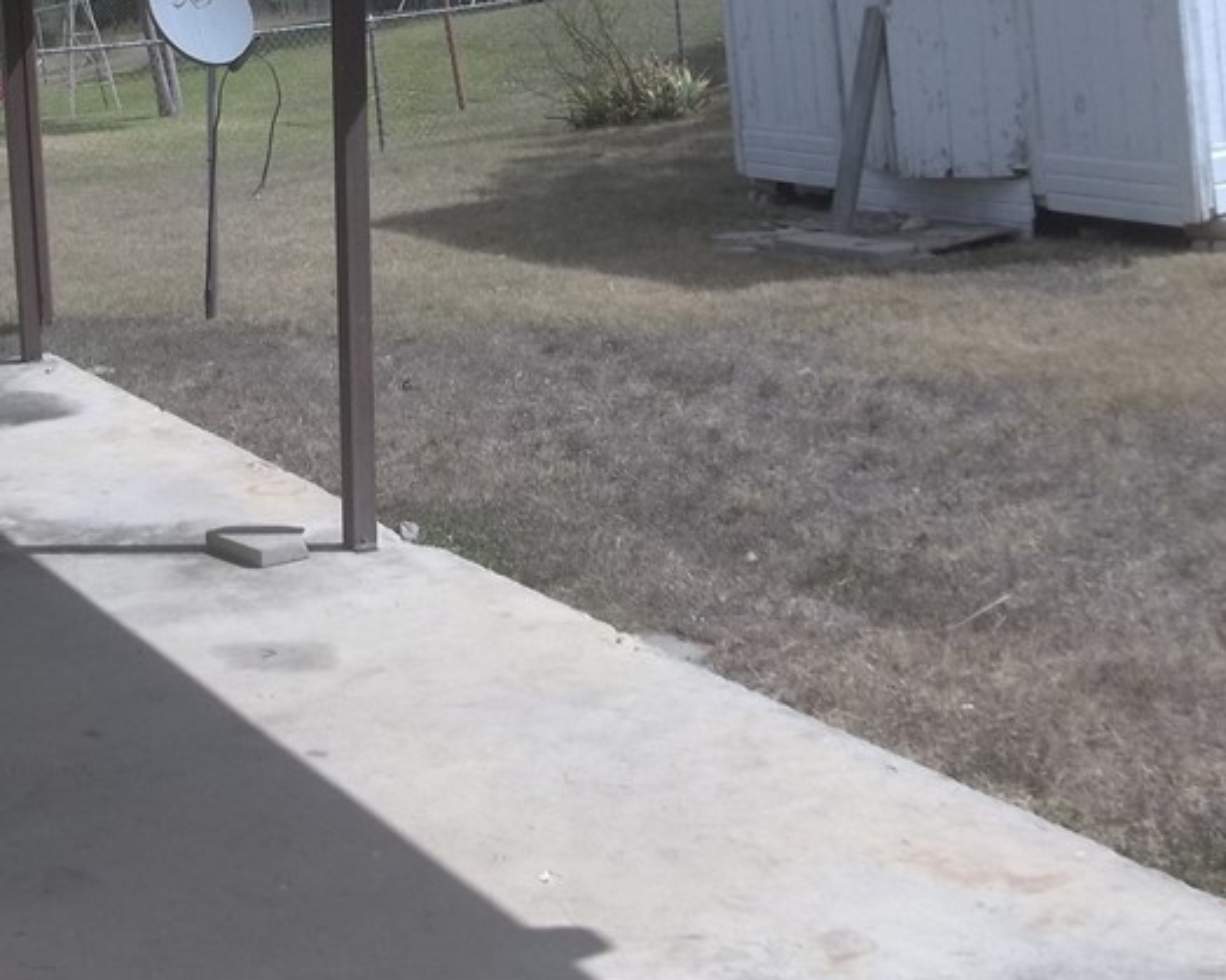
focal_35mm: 63
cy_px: 84
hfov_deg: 29.7
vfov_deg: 23.5
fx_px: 2286
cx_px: 374
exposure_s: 1/200
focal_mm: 5.9
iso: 80
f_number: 8
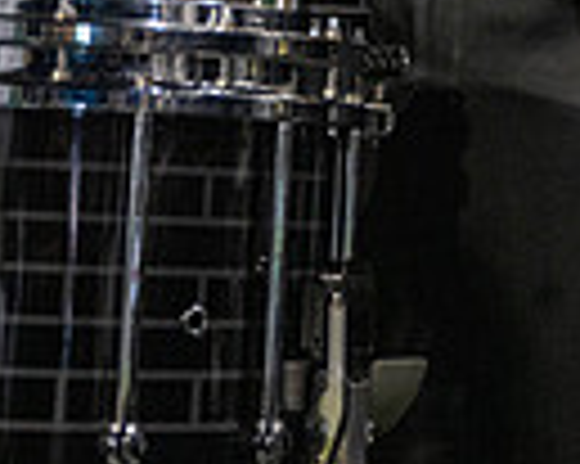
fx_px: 2642
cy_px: -428
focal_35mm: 154
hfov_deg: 12.5
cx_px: 481
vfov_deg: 9.4
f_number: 3.2
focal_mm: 47
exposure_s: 1/500
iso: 2000
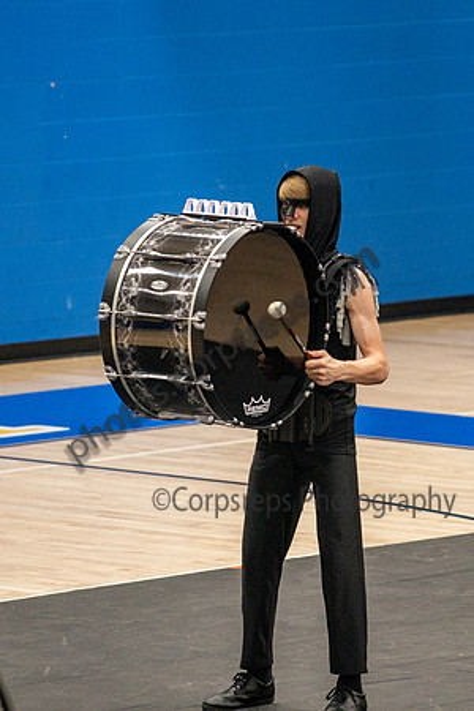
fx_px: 6902
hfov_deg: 3.9
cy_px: 303
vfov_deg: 5.9
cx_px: 331
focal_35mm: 349
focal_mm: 200
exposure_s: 1/500
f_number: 4
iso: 6400
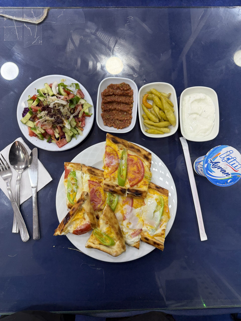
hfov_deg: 56.8
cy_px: 160
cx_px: 120
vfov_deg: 71.6
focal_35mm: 24
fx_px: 223
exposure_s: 1/100
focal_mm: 6.76
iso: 125
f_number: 1.78
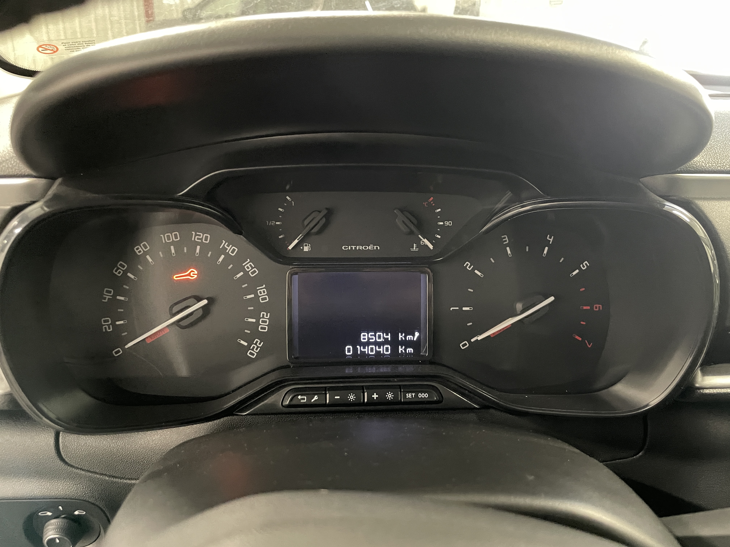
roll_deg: -1.8
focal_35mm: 26
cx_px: 365
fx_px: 548
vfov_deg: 53.1
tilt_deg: -23.0
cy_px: 274
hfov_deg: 67.3
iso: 800
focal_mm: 4.2
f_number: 1.6
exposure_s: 1/25
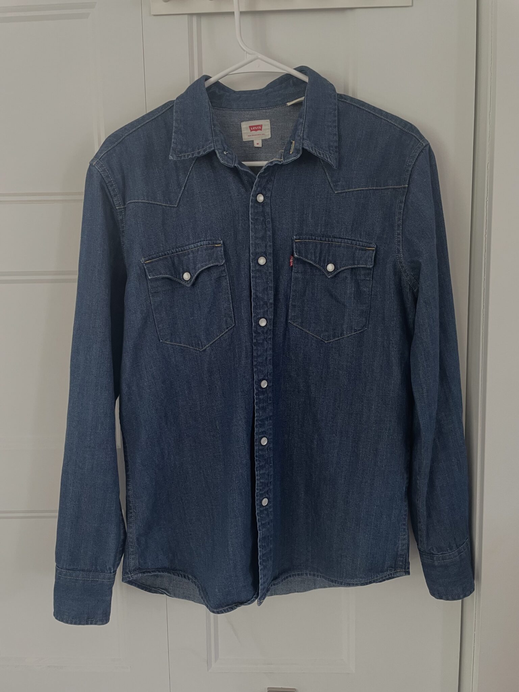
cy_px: 346
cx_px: 260
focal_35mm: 26
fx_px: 520
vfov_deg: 67.3
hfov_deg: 53.1
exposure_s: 1/60
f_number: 1.6
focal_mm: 4.2
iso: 160
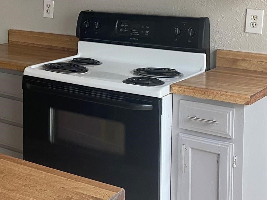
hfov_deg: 27.1
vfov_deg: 21.4
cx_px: -22
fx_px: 509
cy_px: -4
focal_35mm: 66
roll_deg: +0.1
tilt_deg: -4.0
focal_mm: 4.25
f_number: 1.8
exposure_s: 1/89
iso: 125
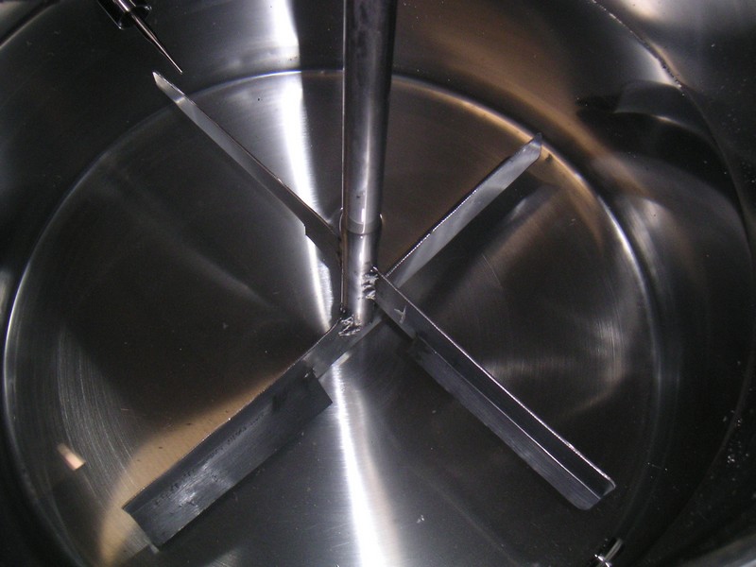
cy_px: 284
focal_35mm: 38
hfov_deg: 49.0
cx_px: 378
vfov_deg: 37.7
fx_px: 830
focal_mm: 6
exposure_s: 1/45
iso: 160
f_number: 2.8
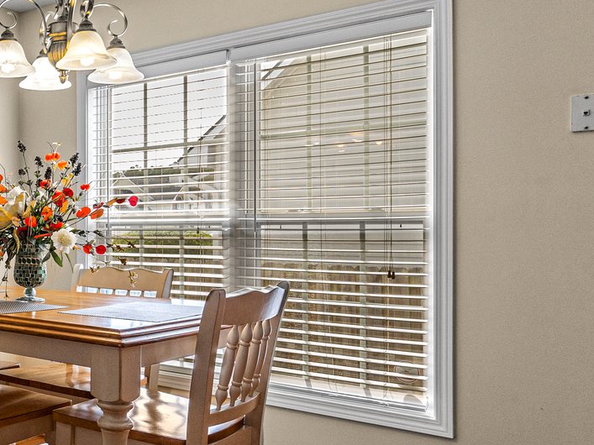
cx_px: -40
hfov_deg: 40.0
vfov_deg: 36.7
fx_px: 669
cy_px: 267
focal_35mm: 39
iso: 200
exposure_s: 1/10
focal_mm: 14
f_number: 8
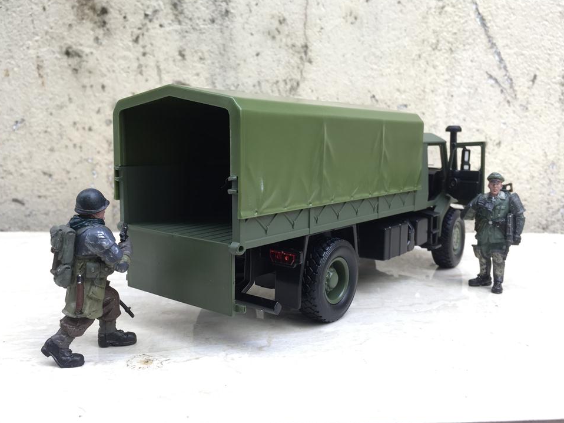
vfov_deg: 45.4
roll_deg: -2.1
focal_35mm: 31
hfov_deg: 58.4
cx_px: 284
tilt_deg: -8.7
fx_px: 505
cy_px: 219
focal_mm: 4.15
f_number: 2.2
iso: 40
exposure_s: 1/100
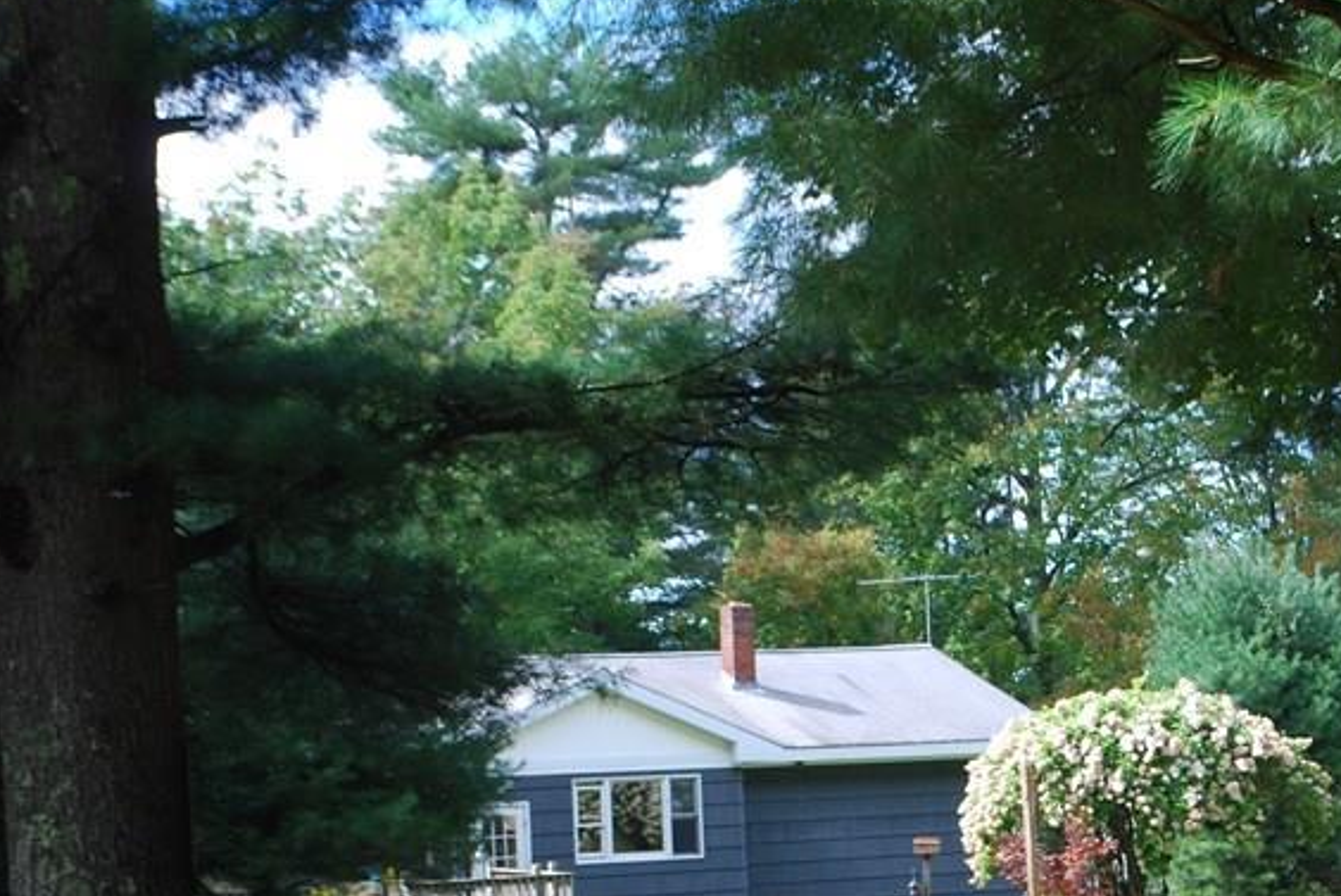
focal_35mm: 98
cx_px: 837
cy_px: 705
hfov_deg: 20.8
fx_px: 3653
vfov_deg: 13.9
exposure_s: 1/125
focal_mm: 36
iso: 160
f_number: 5.6
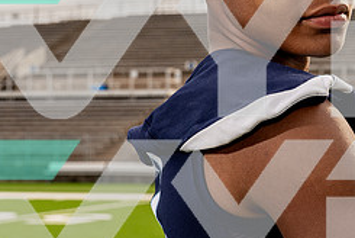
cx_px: 303
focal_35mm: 97
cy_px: 41
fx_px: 958
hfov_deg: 20.7
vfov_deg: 14.1
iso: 100
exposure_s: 1/250
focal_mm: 41
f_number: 5.6
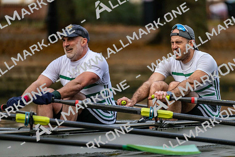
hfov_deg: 5.2
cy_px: 78
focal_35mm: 400
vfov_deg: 3.4
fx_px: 2612
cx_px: 118
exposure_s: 1/2500
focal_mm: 400
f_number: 4.5
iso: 2800
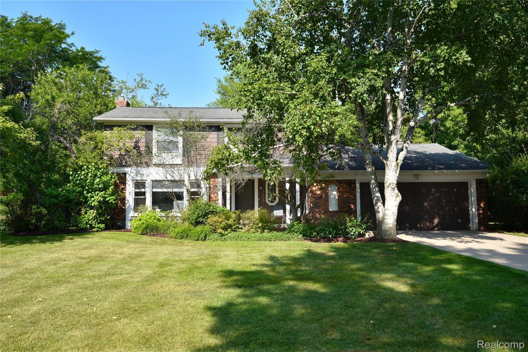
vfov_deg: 41.1
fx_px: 469
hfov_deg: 58.7
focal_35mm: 32
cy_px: 176
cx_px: 264
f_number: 9
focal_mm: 32
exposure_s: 1/200
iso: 160
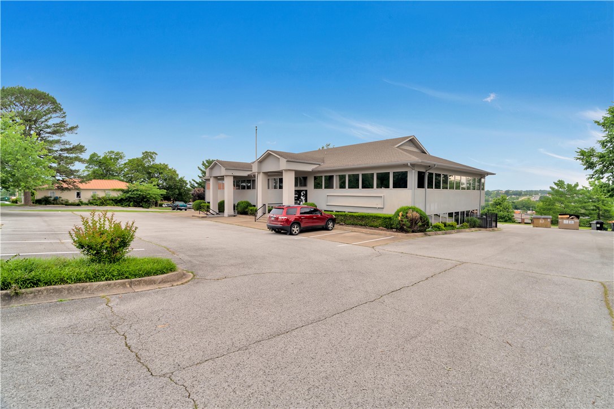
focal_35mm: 16
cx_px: 307
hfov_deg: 96.7
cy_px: 204
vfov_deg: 73.7
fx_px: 273
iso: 100
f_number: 7.1
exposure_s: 1/8
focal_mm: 16
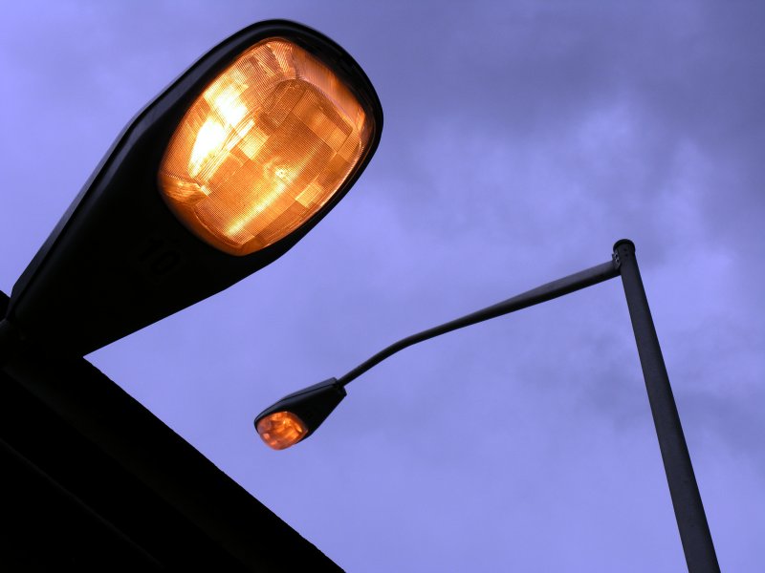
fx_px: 2807
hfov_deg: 15.5
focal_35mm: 127
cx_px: 382
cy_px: 286
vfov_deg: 11.7
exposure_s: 1/327
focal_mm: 32.4
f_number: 7.6
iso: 50
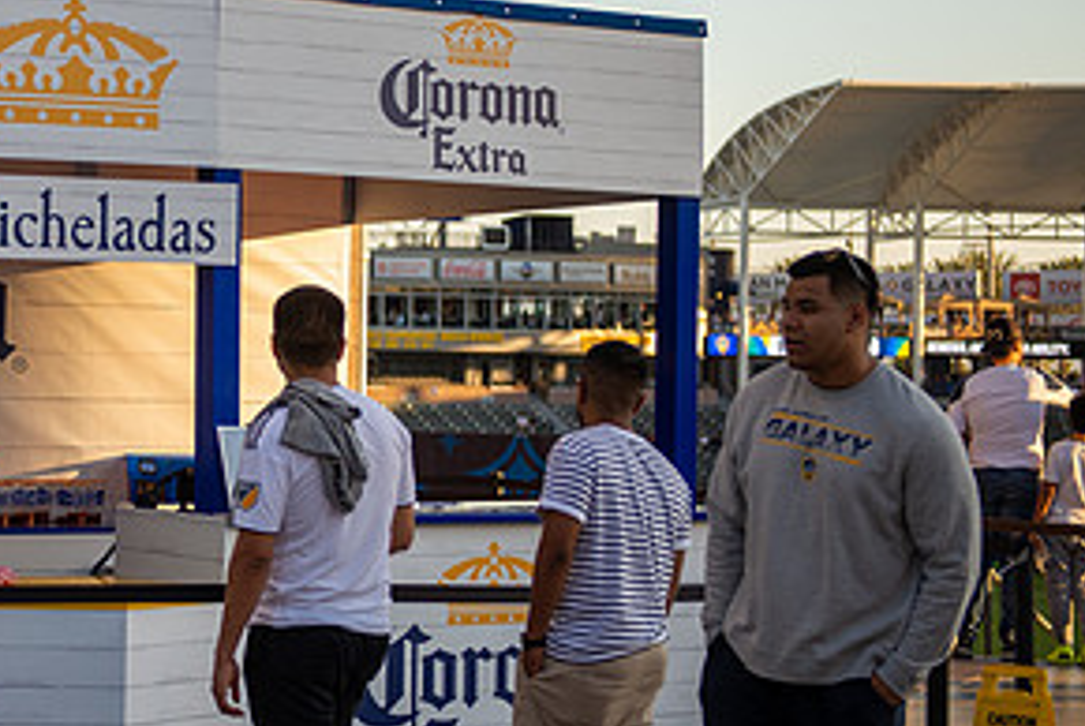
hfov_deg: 18.6
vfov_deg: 12.8
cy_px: 327
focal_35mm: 107
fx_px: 3228
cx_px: 11
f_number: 2.8
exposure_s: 1/640
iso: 125
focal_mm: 52
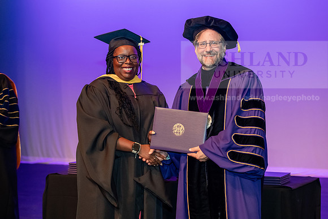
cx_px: 164
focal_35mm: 78
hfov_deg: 26.0
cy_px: 110
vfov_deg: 17.5
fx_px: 711
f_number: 4
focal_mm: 78
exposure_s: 1/200
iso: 3200
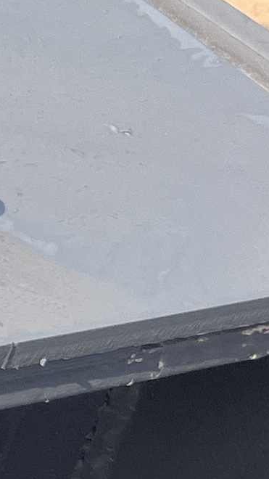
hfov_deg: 5.5
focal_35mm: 173
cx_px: -1012
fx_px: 2195
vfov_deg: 12.3
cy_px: -30
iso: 50
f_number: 1.6
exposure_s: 1/1404
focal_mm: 5.1
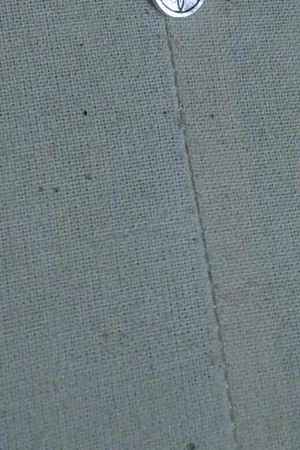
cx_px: 124
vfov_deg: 21.1
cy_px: -219
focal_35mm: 82
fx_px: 1025
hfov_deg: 16.6
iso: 968
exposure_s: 1/50
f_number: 2
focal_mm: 4.52
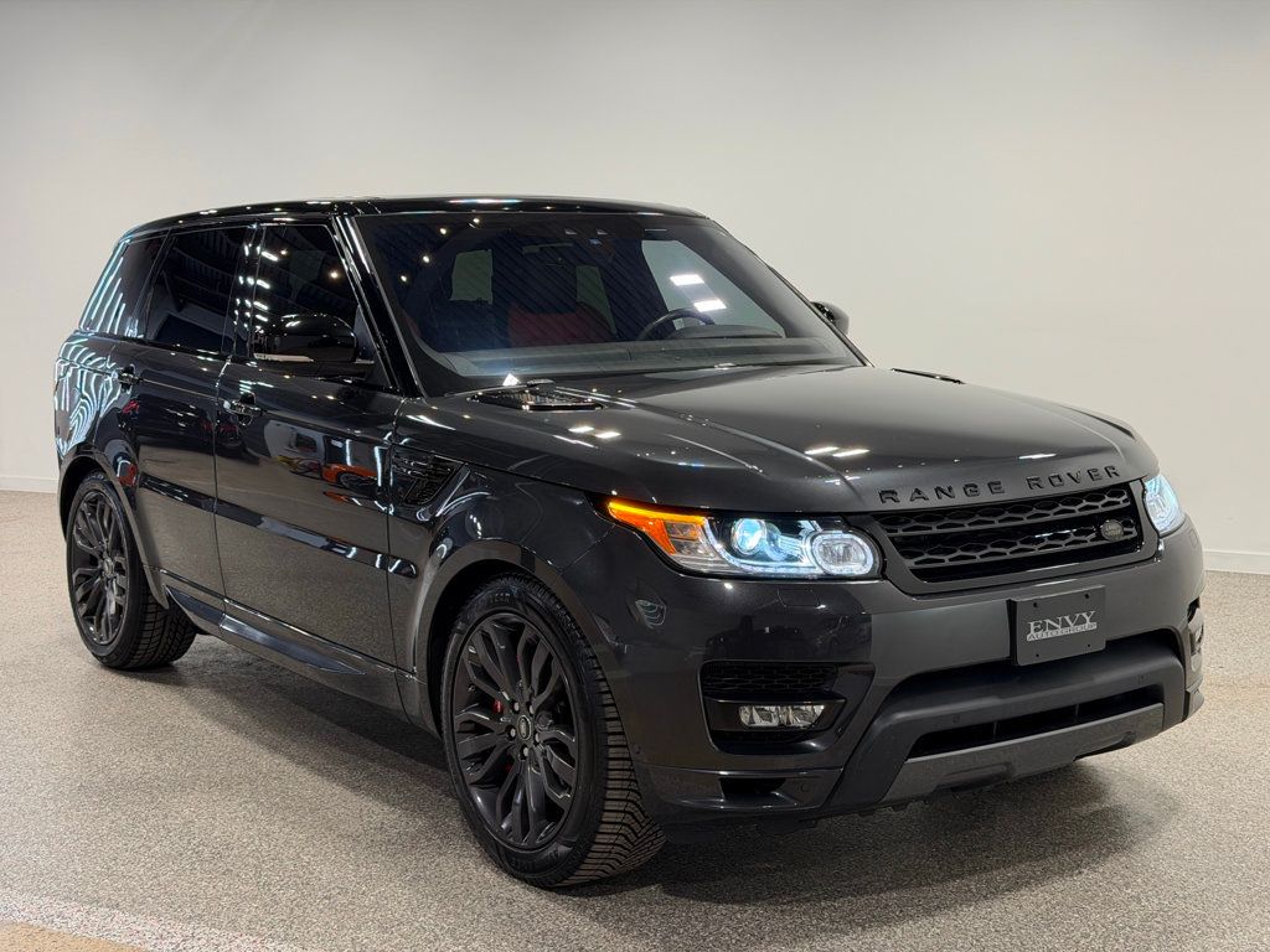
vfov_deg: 30.3
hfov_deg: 39.7
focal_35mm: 48
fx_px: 1761
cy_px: 476
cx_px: 635
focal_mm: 6.76
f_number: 1.78
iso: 50
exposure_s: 1/129
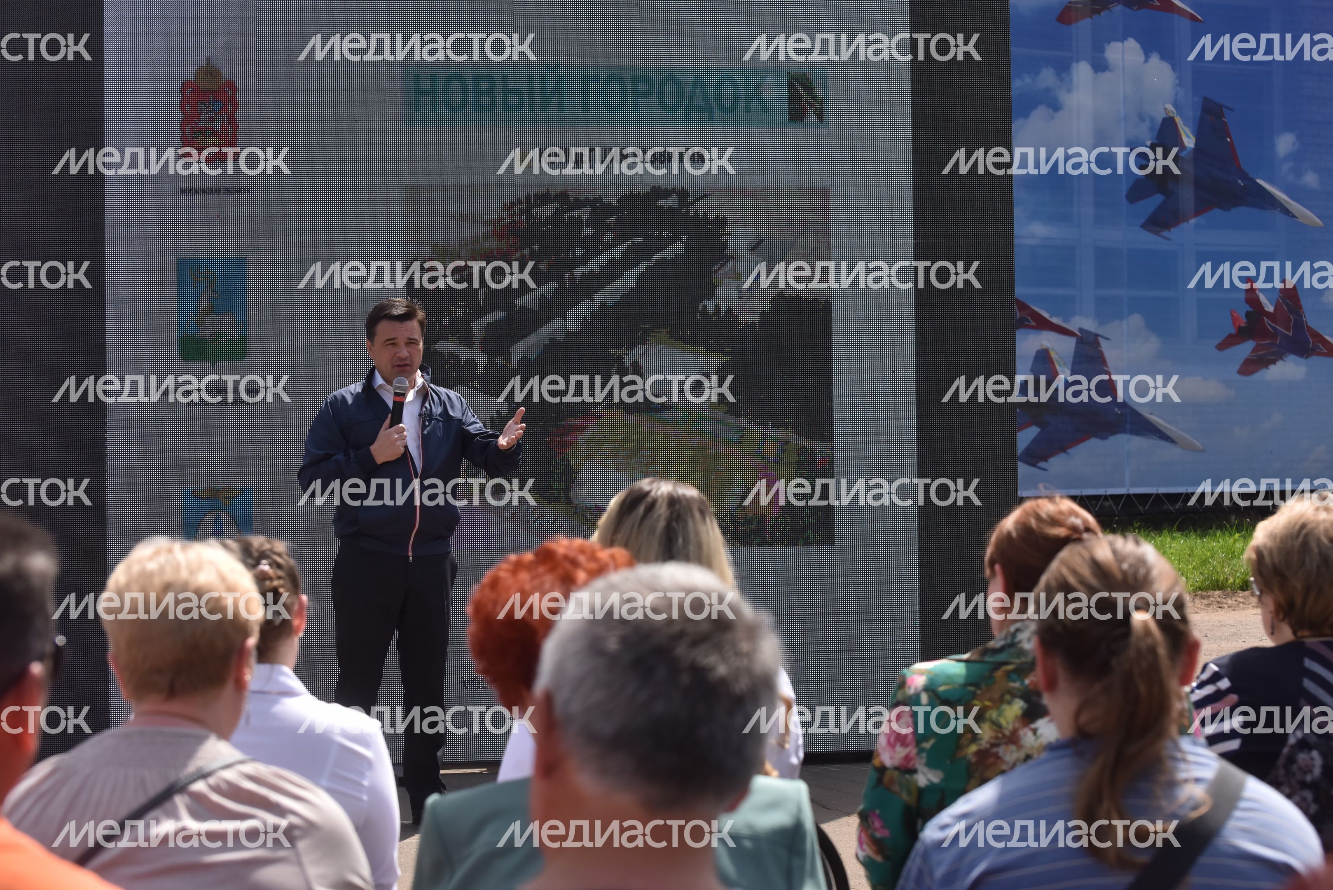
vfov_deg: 18.2
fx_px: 2778
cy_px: 445
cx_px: 666
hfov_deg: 27.0
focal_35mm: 75
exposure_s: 1/2500
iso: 640
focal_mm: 75
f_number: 7.1
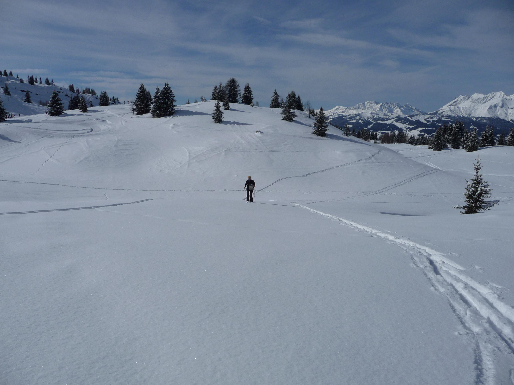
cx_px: 257
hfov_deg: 63.4
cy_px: 192
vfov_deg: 49.7
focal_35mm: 28
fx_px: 416
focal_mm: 4.7
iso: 100
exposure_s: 1/1000
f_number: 8
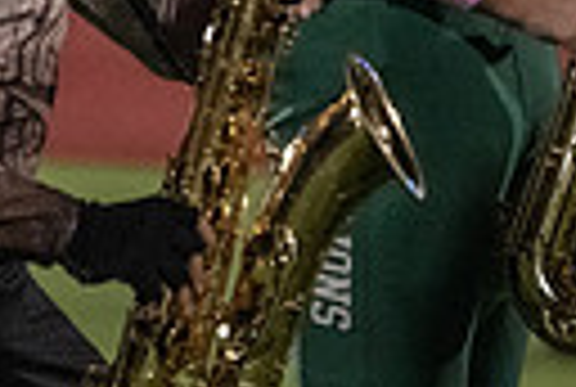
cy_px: -376
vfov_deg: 0.8
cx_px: 320
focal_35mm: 1632
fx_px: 26173
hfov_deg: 1.3
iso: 10000
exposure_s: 1/1250
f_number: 5.6
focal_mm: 361
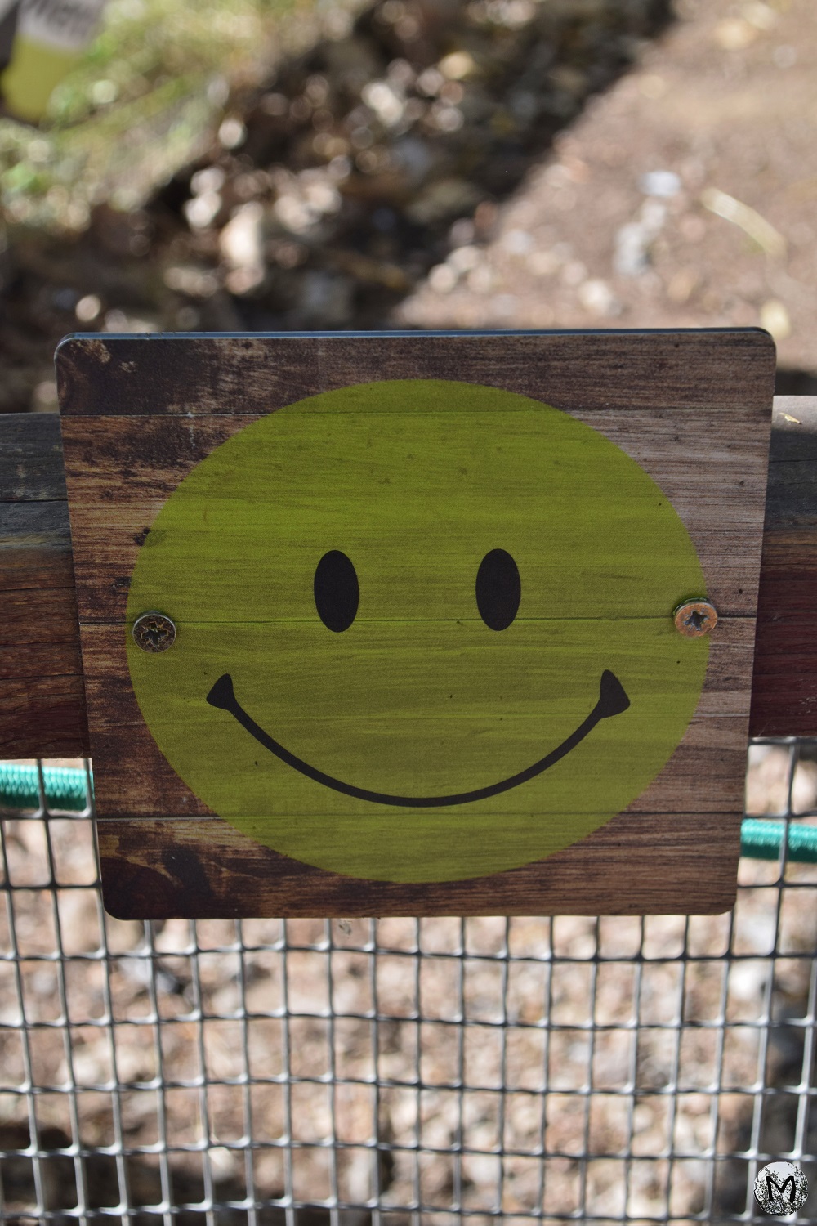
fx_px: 2553
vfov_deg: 27.0
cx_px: 408
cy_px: 613
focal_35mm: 75
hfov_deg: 18.2
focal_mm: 50
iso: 400
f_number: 7.1
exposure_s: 1/200
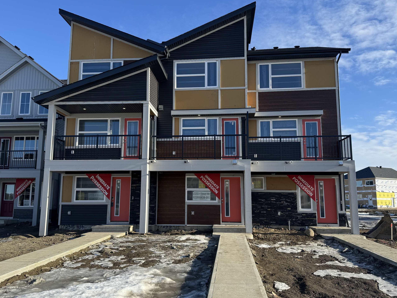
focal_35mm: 29
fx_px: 333
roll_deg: -0.3
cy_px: 151
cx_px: 191
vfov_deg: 48.2
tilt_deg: +8.3
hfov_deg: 61.6
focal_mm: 6.76
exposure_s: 1/2959
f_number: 1.78
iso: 80
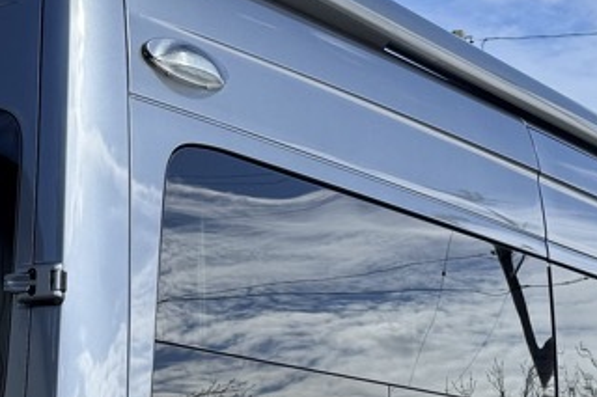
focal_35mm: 80
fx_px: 1326
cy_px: 514
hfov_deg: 25.4
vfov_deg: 16.2
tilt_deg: +2.6
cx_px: 261
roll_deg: -1.4
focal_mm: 6.76
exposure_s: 1/2232
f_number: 1.78
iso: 80
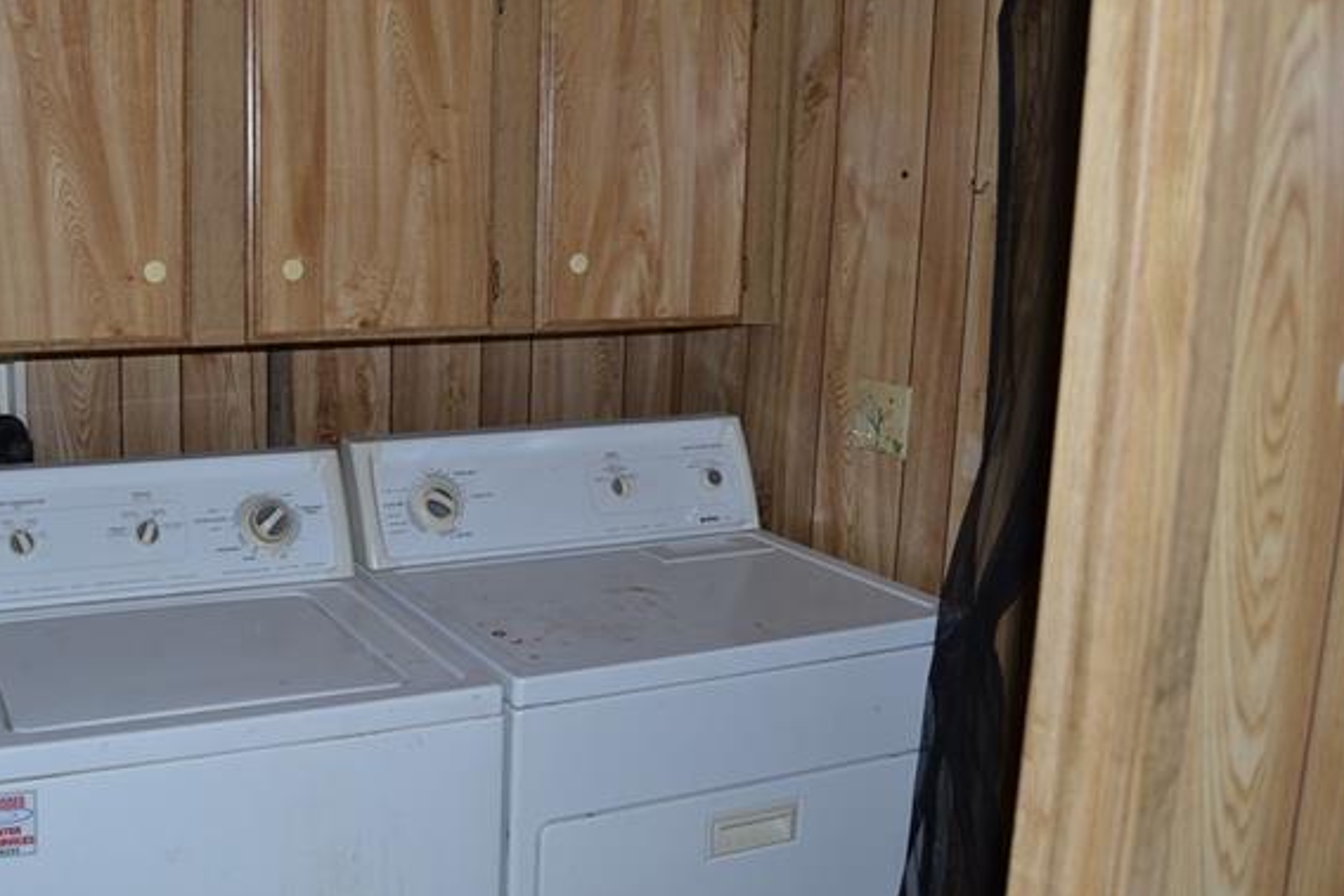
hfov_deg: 49.7
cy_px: 417
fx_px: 1419
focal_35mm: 38
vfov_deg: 35.1
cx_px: 431
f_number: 3.5
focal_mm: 18
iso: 100
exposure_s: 1/200
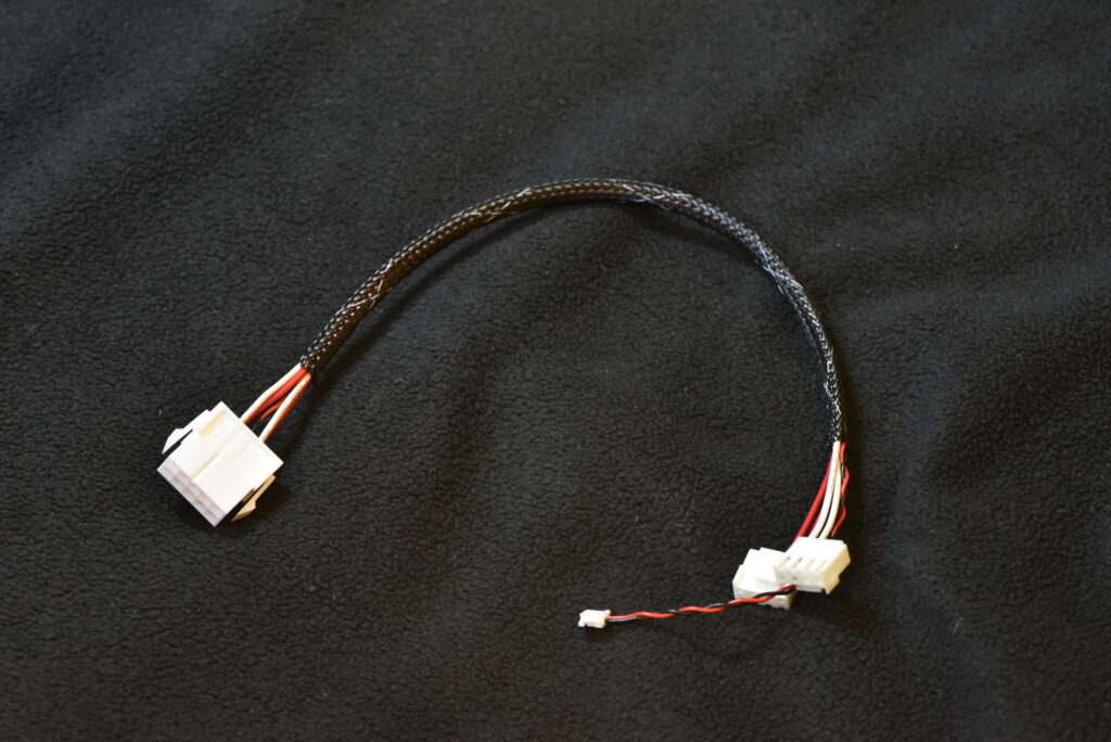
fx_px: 3242
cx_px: 556
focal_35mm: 105
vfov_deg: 13.1
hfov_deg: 19.4
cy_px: 371
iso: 9000
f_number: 11
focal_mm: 105
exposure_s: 1/125
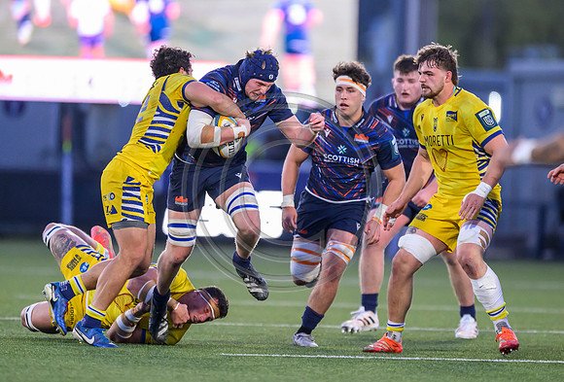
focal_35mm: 685
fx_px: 10786
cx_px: 276
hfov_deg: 3.0
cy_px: 165
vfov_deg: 2.0
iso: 6400
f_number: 4
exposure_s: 1/1250
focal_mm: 560
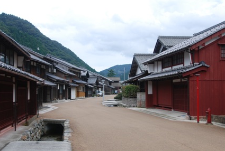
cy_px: 82
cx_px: 105
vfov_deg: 30.7
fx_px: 276
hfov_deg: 44.4
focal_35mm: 44
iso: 100
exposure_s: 1/80
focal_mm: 26
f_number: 10
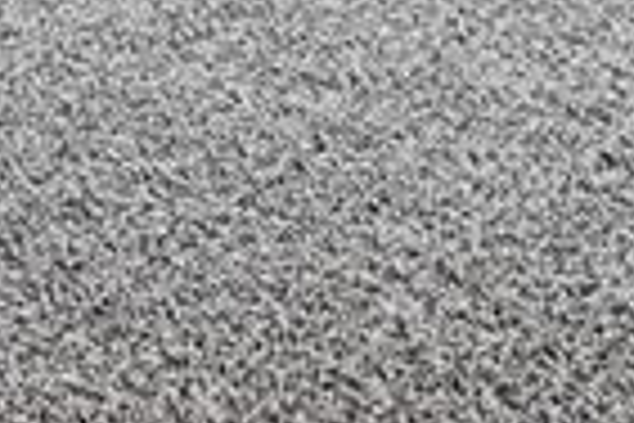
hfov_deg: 19.5
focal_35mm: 102
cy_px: -1091
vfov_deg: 8.8
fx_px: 1796
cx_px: 18
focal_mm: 14
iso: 100
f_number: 9
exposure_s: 1/4
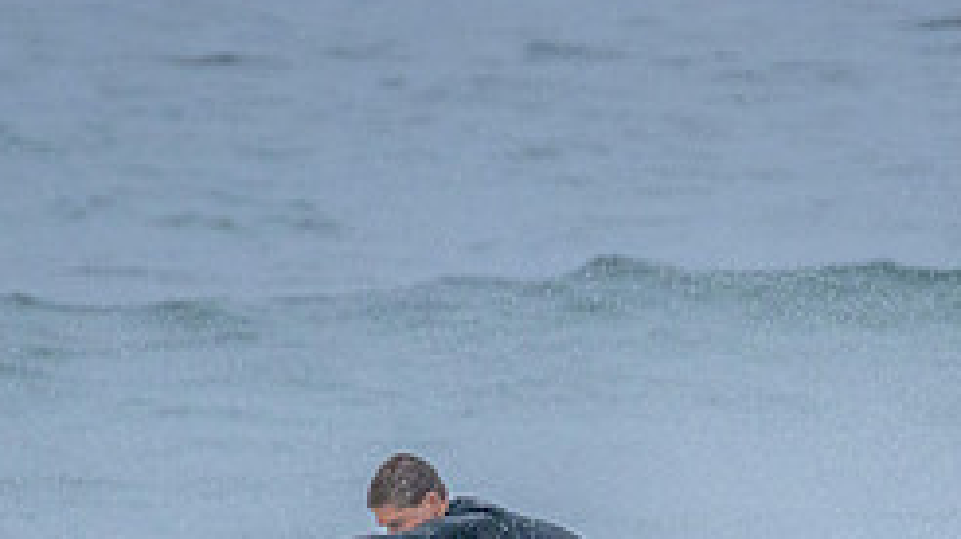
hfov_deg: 1.1
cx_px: 688
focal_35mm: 1975
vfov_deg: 0.6
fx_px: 50294
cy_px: 701
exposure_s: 1/1600
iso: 4000
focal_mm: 800
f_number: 11
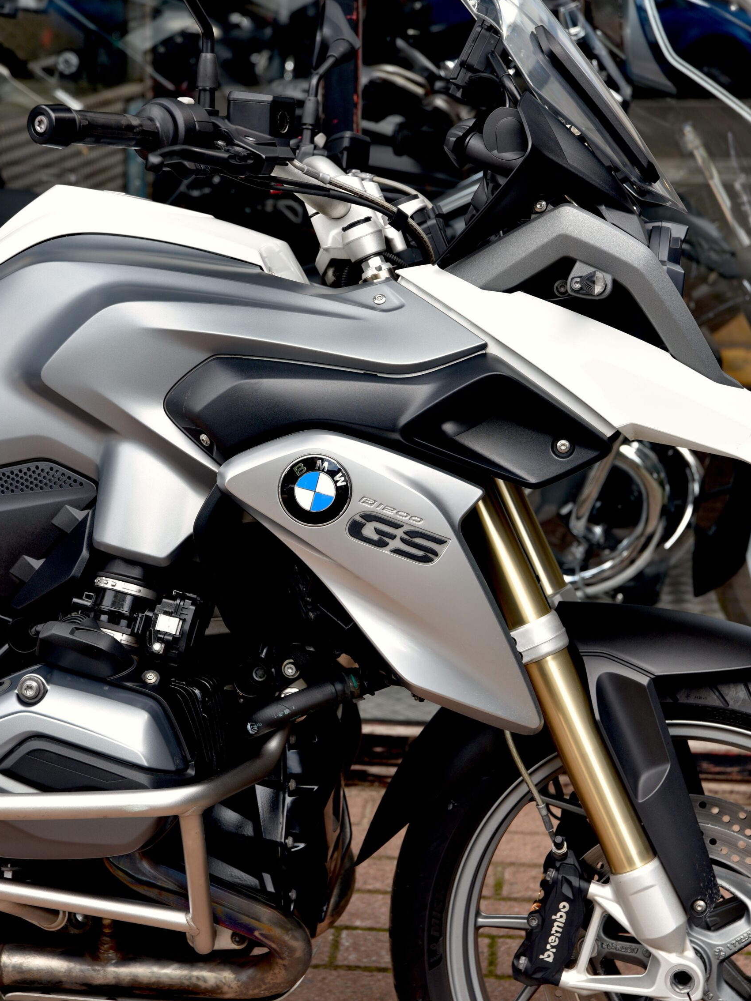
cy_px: 483
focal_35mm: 76
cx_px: 375
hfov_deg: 19.4
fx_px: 2198
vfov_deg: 25.7
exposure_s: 1/125
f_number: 5.6
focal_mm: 70
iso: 200
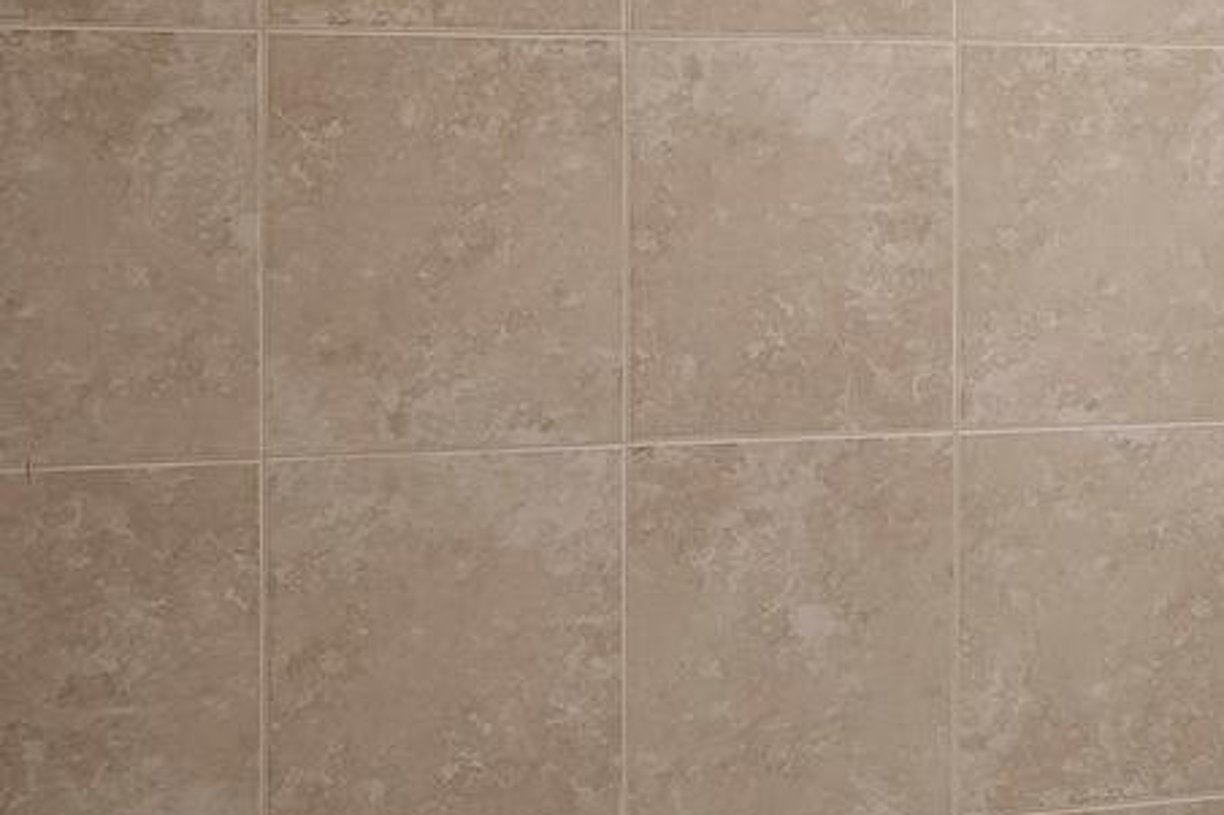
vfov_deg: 15.8
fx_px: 2923
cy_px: 144
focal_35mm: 86
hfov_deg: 18.6
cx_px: 2188
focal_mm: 19
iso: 500
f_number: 9
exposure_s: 1/5
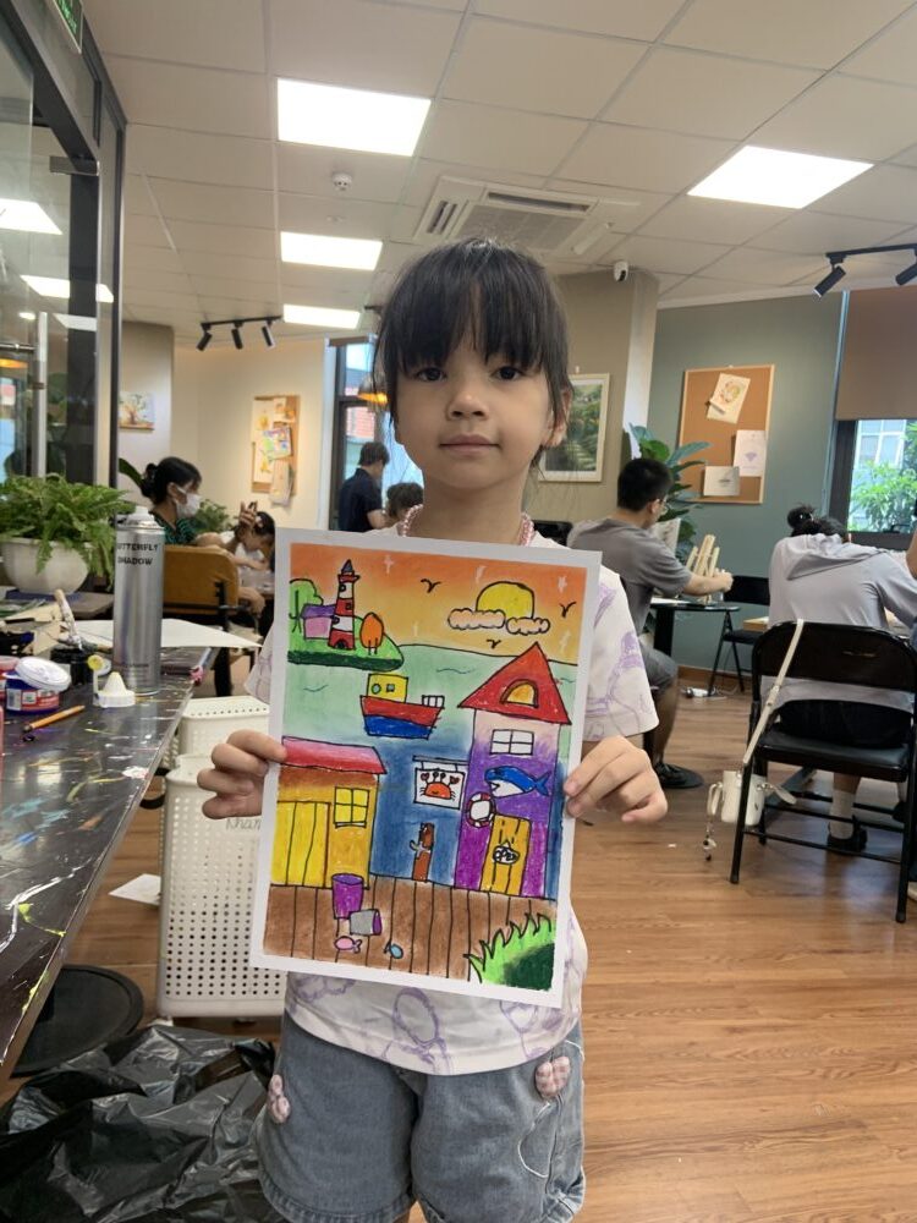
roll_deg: -3.8
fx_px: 918
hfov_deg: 53.1
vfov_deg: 67.3
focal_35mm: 26
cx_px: 458
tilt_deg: -4.3
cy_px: 612
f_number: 1.8
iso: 100
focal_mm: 4.25
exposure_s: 1/70
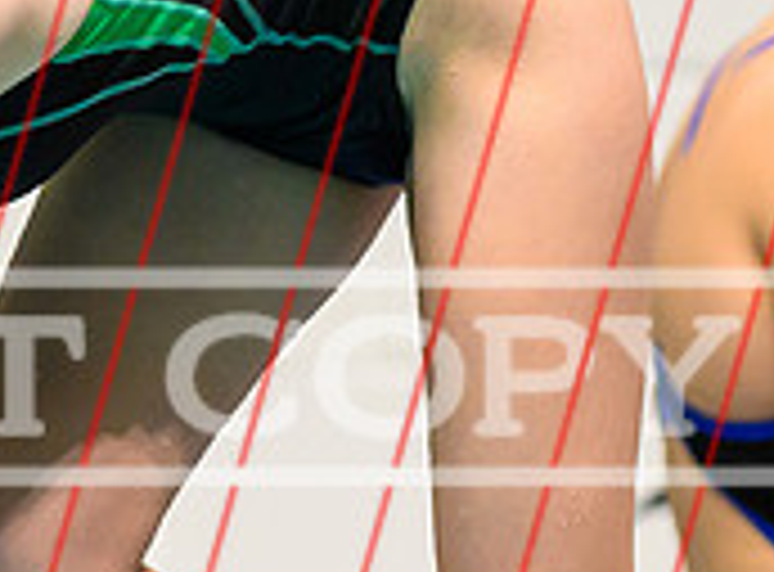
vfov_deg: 0.8
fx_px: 39201
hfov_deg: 1.1
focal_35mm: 1763
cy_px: 371
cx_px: -113
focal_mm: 300
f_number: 2.8
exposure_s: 1/800
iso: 2500
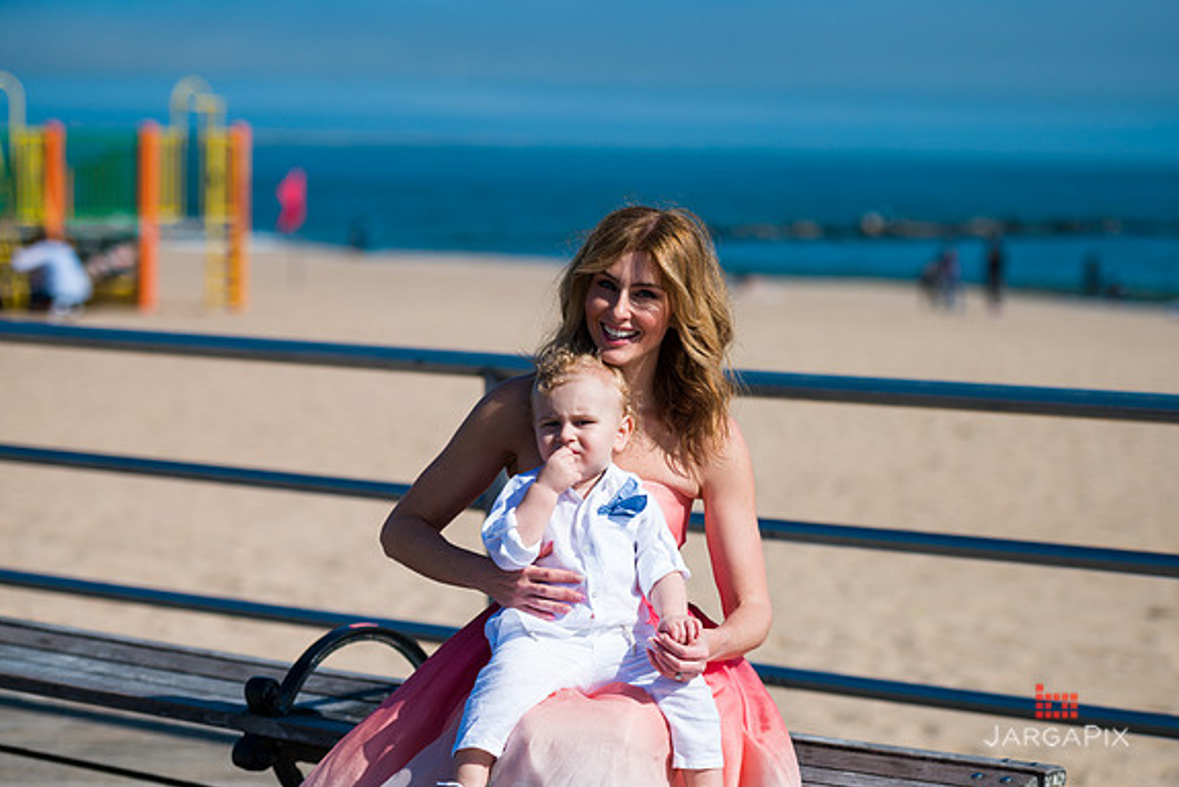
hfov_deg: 18.4
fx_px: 3636
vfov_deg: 12.3
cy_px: 395
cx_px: 585
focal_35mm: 111
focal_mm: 110
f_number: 3.2
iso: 200
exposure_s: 1/6400
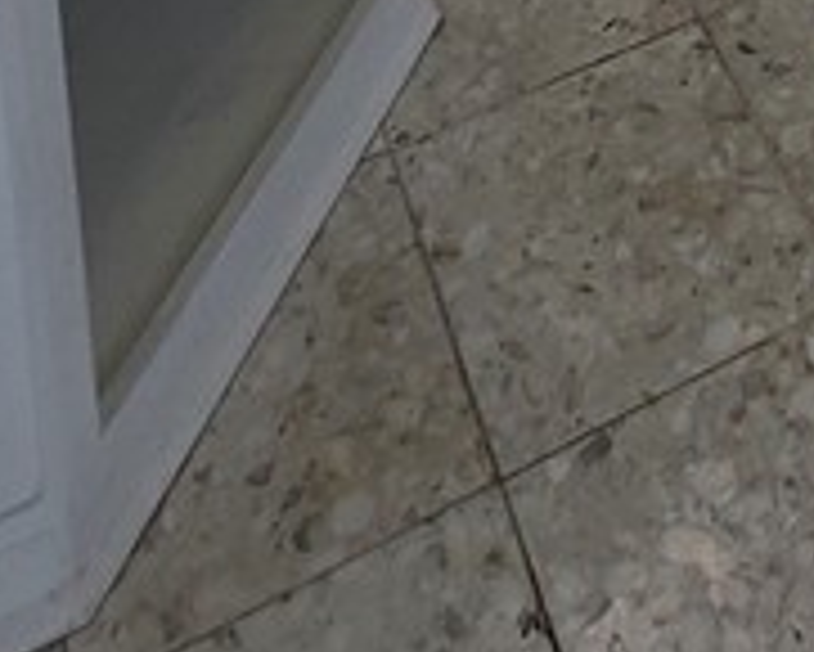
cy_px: -1270
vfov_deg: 11.7
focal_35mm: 71
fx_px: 1711
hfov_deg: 25.6
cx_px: 787
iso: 100
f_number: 2.2
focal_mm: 2.2
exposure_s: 1/120
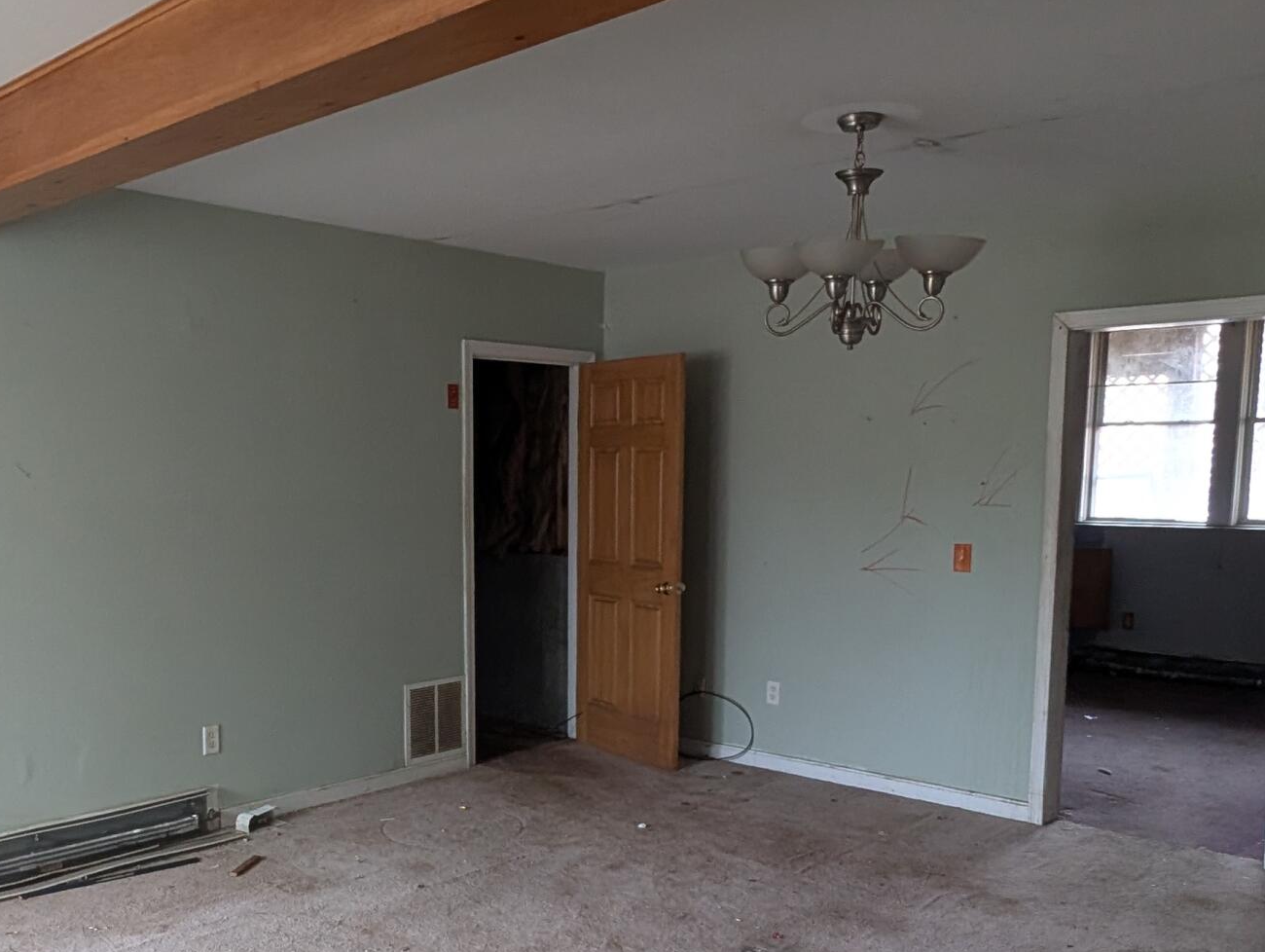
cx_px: 484
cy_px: 629
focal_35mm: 30
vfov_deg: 46.2
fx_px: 1098
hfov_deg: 59.2
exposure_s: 1/23.8
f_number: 2.2
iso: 329
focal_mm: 1.95
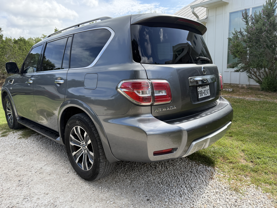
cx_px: 138
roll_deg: +0.4
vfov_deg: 56.8
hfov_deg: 71.6
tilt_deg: -11.2
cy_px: 104
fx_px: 192
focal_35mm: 24
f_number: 1.78
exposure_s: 1/2000
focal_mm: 6.76
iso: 100
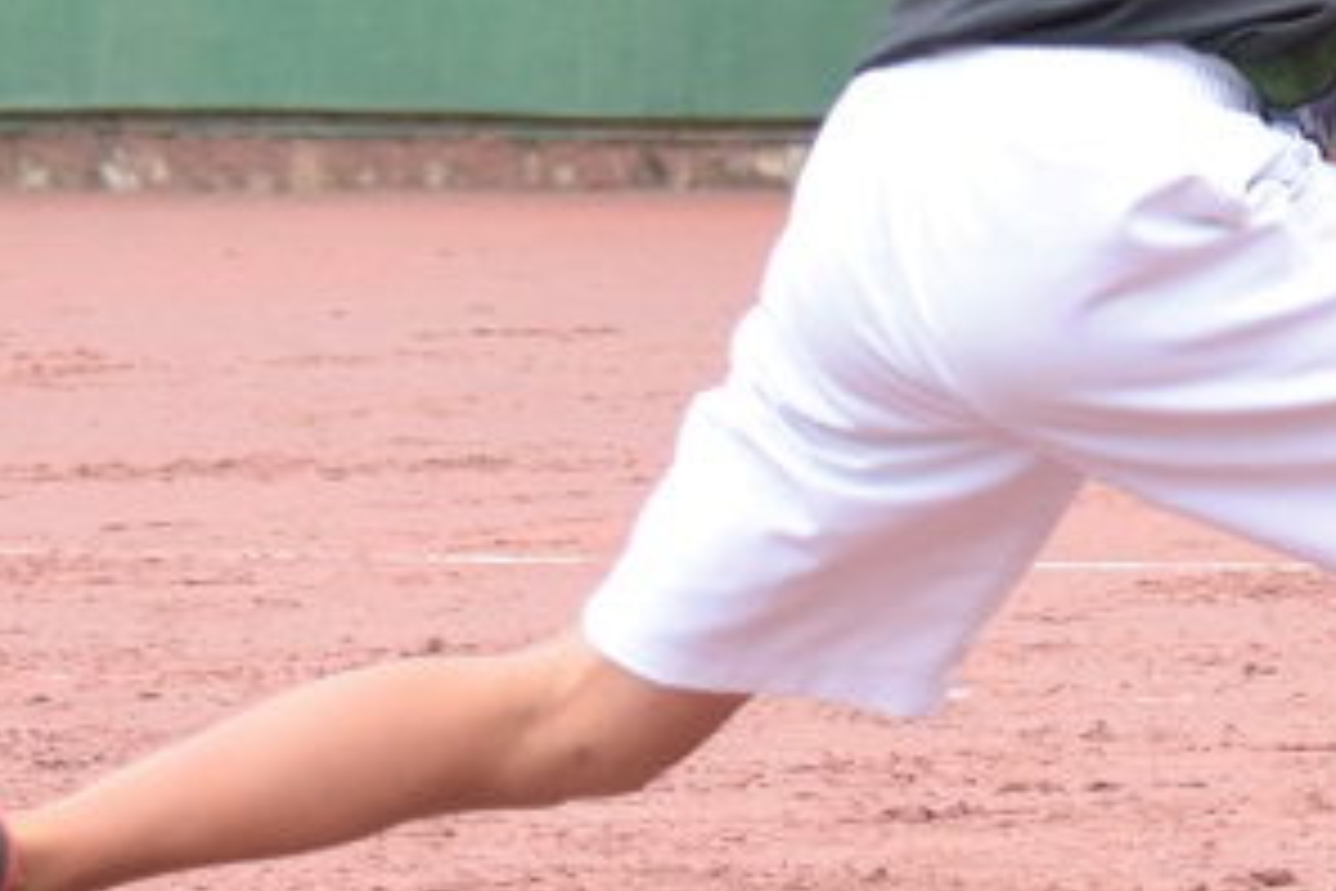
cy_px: 126
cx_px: 1844
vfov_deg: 3.9
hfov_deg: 5.8
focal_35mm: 354
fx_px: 13136
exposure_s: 1/1600
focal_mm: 70
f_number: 4.5
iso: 800
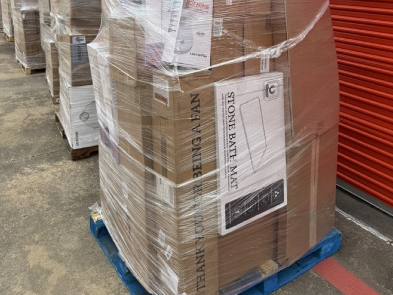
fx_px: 375
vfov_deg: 41.2
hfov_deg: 55.3
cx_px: 195
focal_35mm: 33
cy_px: 61
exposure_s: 1/3759
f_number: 1.78
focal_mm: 6.76
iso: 80
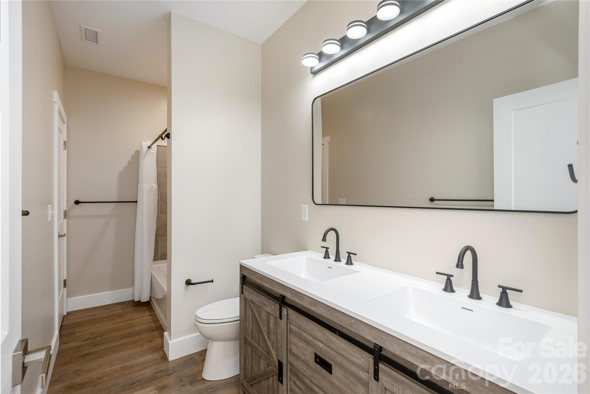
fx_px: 262
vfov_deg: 73.8
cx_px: 295
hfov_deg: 96.7
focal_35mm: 16
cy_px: 197
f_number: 7.1
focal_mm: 16
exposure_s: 1/40
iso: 320
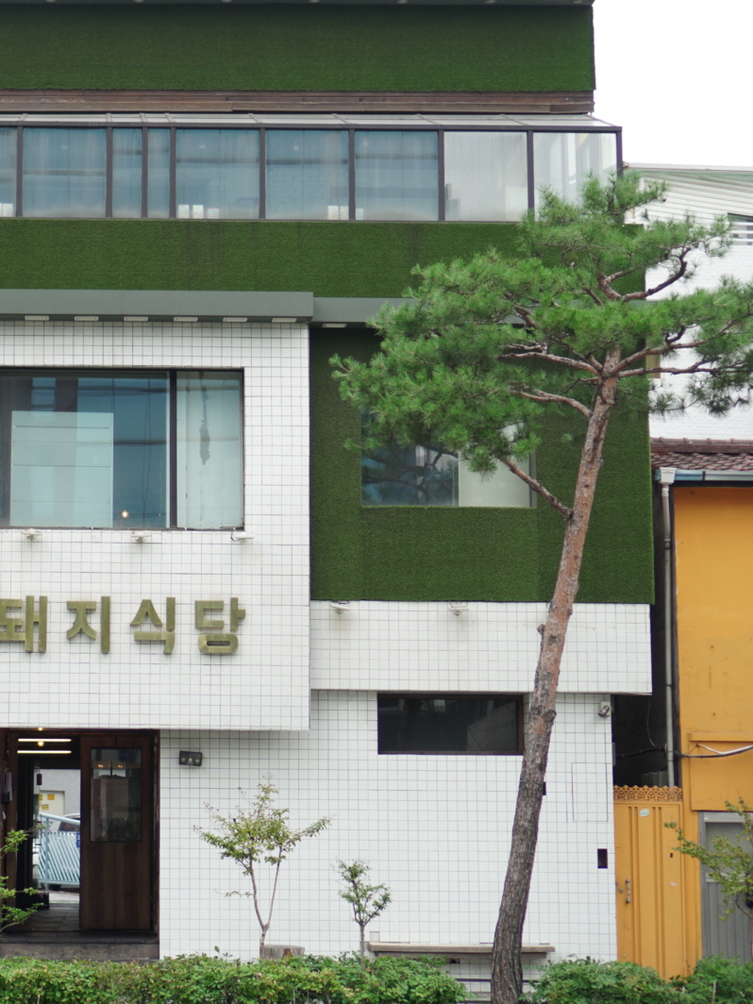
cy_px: 500
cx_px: 75
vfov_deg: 25.4
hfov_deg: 18.9
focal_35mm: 77
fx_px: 2225
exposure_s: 1/640
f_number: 2
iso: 100
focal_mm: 35
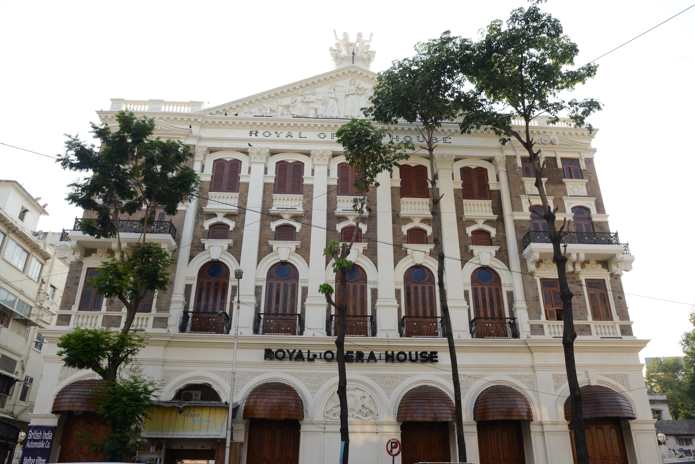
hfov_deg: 67.4
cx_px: 348
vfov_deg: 48.0
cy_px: 232
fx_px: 521
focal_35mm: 27
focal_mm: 27
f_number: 10
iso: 400
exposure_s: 1/125
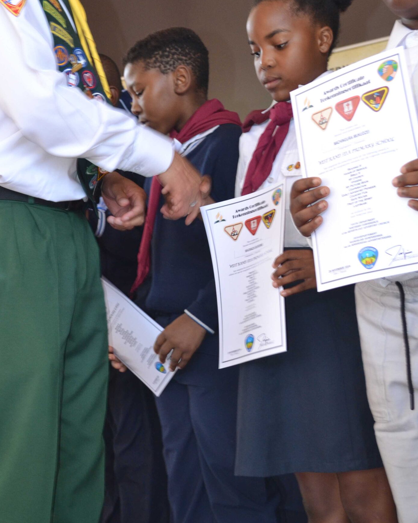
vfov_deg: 26.7
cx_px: 161
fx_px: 1098
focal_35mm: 71
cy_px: 191
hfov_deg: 21.5
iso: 1000
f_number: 5
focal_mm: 34
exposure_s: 1/60
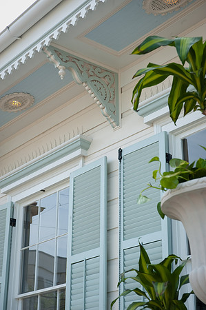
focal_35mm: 70
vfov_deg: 28.9
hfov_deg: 19.4
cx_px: 103
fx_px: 602
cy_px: 155
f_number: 8
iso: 160
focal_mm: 70
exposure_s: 1/160
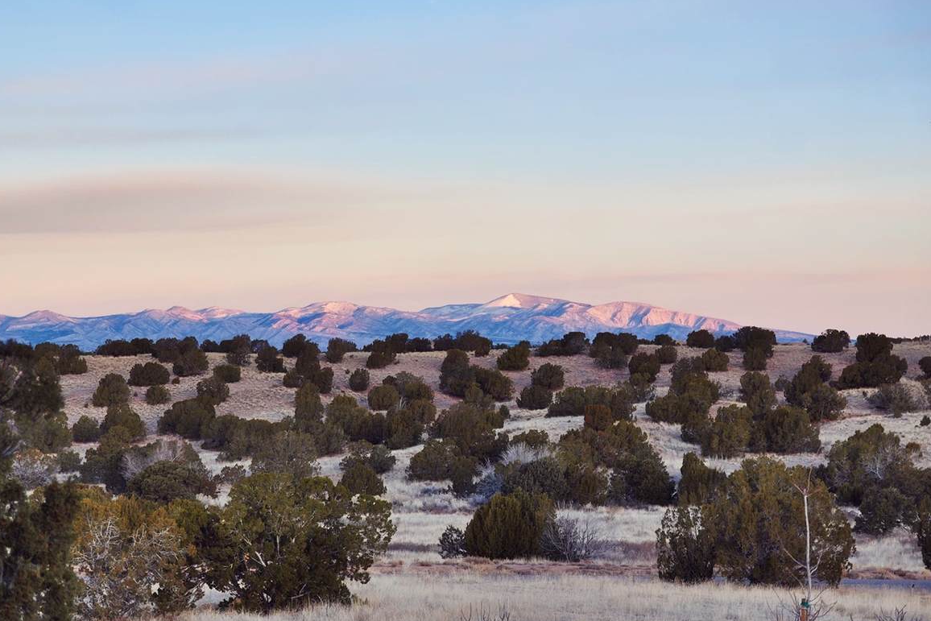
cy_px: 315
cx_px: 418
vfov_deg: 14.7
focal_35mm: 93
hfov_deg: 21.9
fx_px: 2405
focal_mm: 56
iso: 320
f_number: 5.6
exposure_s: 1/160
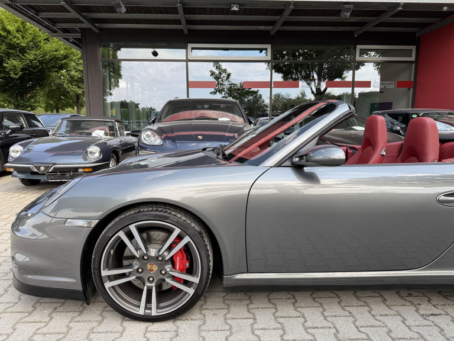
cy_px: 170
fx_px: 315
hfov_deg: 71.6
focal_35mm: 24
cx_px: 227
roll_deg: +0.5
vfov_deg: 56.8
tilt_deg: -8.7
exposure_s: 1/671
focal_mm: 6.76
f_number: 1.78
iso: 80
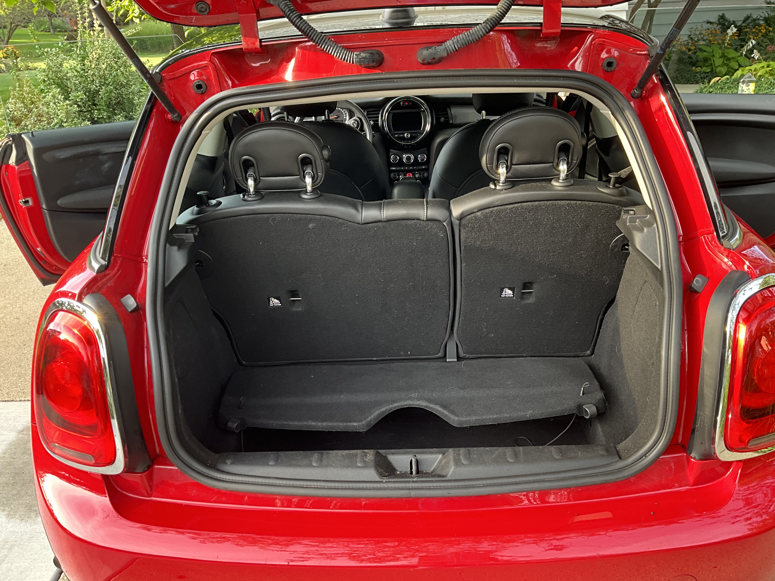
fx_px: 649
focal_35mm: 29
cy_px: 290
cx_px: 388
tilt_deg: -22.5
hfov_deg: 61.7
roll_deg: +3.3
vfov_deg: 48.2
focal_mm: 3
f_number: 1.8
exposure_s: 1/112
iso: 64
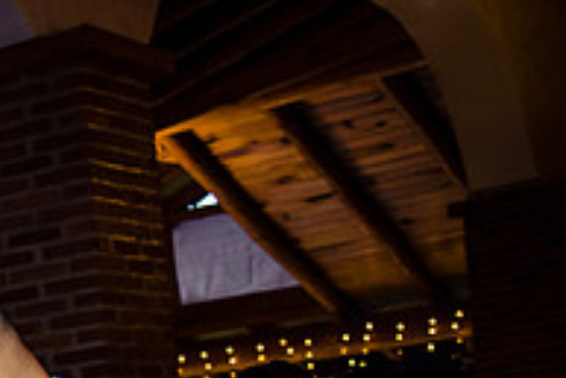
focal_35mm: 120
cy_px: 564
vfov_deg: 11.0
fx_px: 1888
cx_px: -258
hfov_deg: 15.8
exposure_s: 1/80
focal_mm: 40
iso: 2000
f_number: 6.3
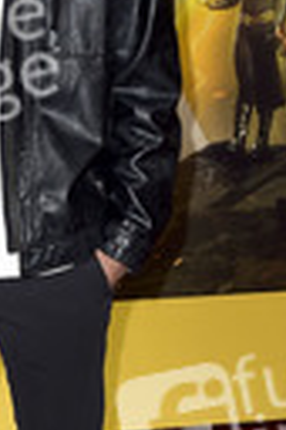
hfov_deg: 9.1
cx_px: -15
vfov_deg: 13.7
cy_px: 245
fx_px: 1792
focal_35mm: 150
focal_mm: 48
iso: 400
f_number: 6.3
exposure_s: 1/250
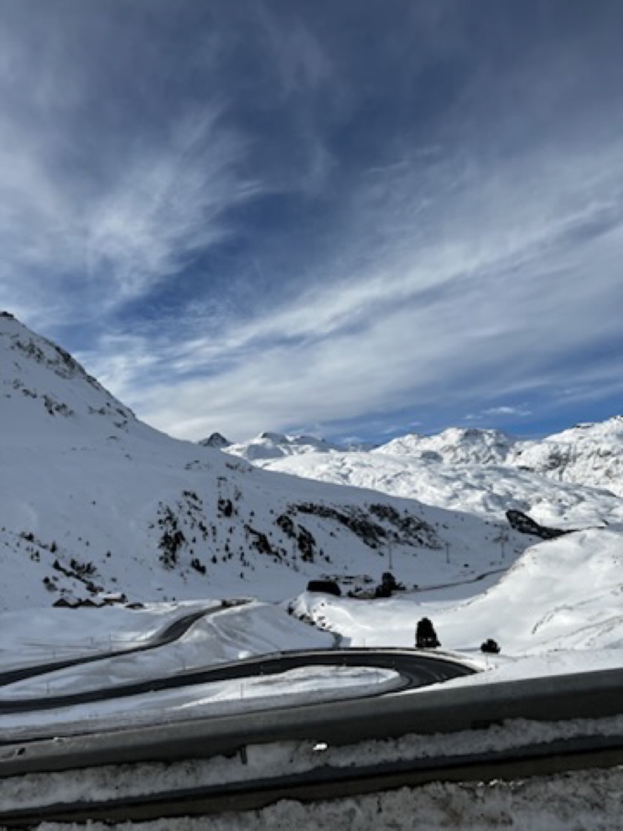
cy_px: 416
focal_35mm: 26
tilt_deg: +5.8
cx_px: 312
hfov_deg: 53.1
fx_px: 624
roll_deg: +5.9
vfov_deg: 67.3
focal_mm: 5.7
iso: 50
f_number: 1.5
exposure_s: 1/9434
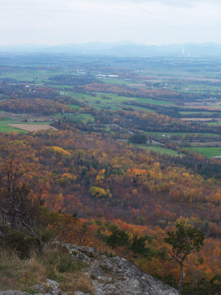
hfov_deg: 18.0
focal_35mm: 82
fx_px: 698
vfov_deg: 23.8
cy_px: 148
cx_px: 110
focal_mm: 13.7
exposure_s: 1/400
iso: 80
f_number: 3.2
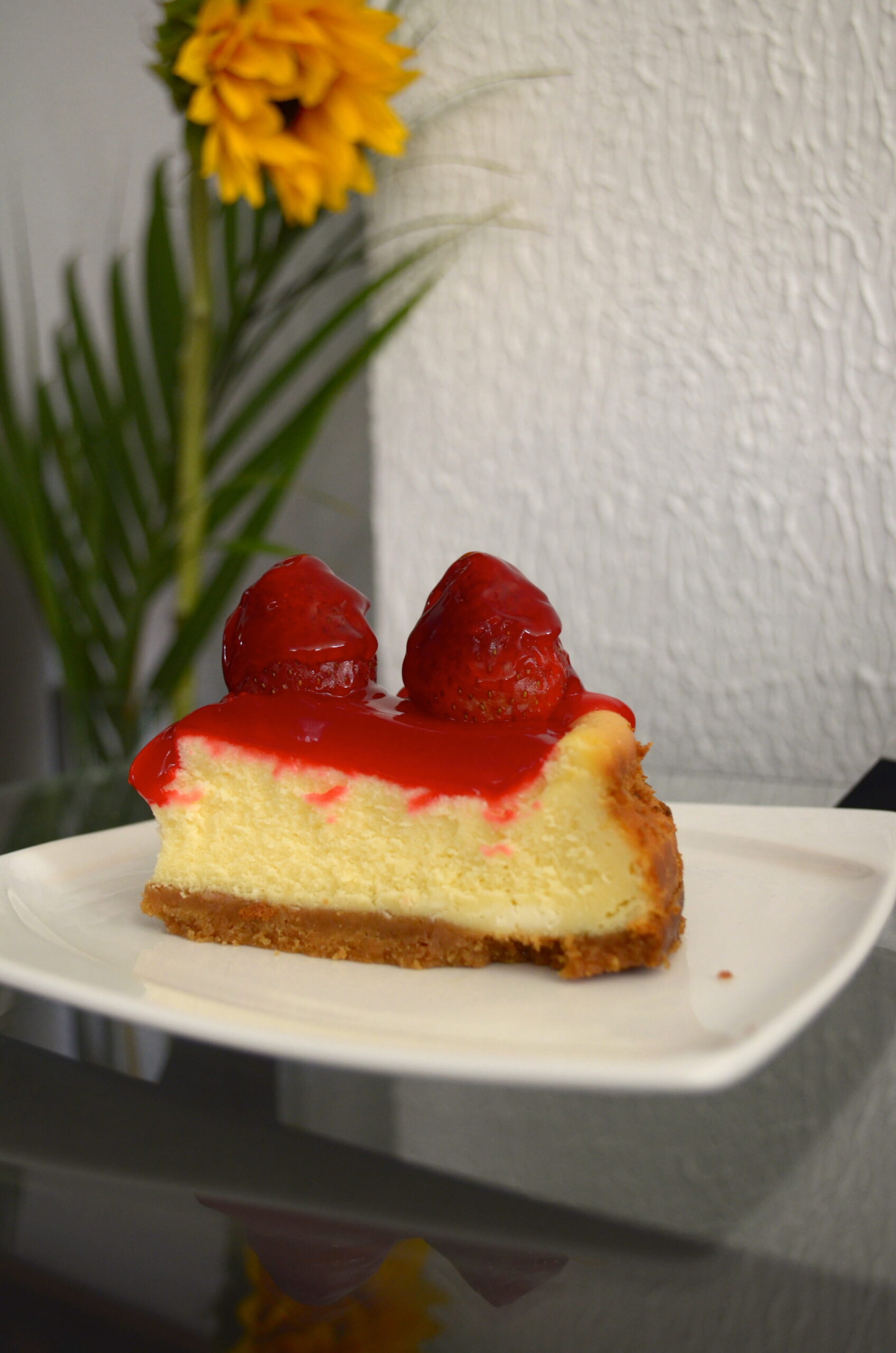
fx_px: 1462
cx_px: 448
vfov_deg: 49.6
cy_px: 676
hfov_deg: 34.1
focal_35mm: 39
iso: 500
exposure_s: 1/25
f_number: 4.2
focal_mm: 26
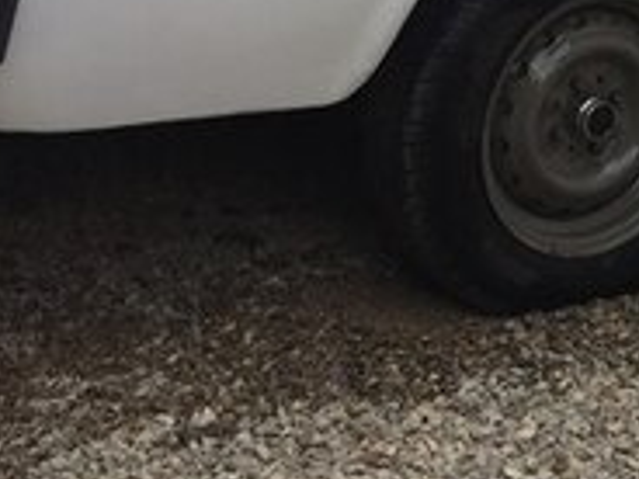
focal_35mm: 104
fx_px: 1920
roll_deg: -5.9
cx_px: 827
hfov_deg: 17.7
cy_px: -276
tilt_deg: -4.2
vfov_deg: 13.3
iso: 32
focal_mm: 4.15
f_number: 2.2
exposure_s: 1/732
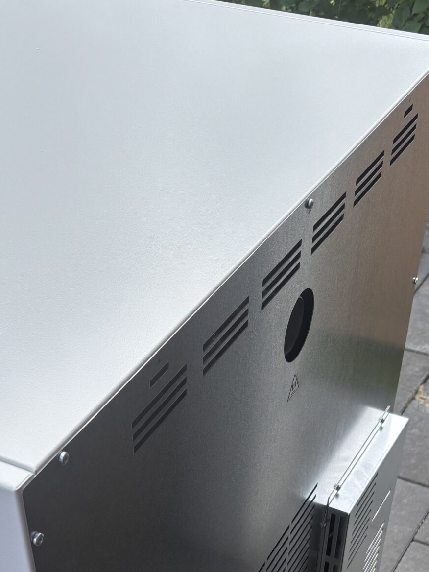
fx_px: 942
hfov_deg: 25.7
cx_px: 220
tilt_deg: -46.2
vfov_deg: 31.2
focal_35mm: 57
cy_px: 575
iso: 50
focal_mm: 5.96
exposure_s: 1/837
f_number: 1.6
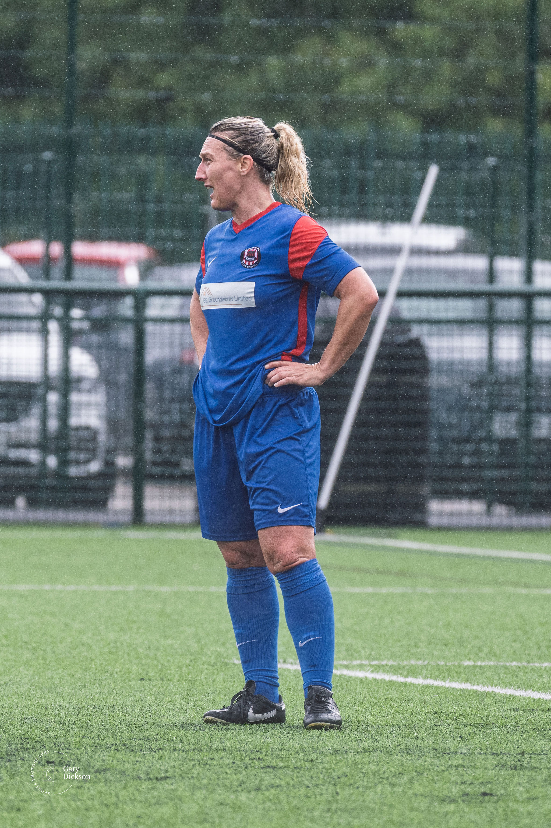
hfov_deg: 2.2
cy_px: 304
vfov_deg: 3.3
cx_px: 242
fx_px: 14267
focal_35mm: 621
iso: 720
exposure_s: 1/1000
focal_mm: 280
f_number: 5.3
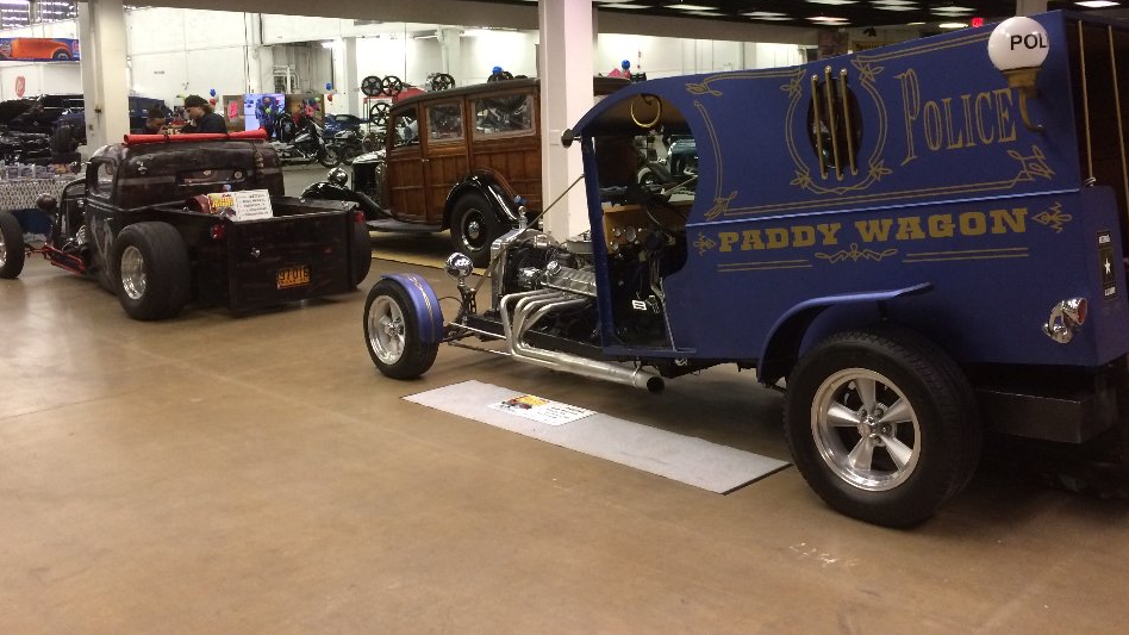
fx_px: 1048
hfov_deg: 56.5
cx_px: 624
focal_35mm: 35
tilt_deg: -5.4
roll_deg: -0.7
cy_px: 206
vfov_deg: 33.4
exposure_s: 1/30
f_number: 2.2
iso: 200
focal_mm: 4.15
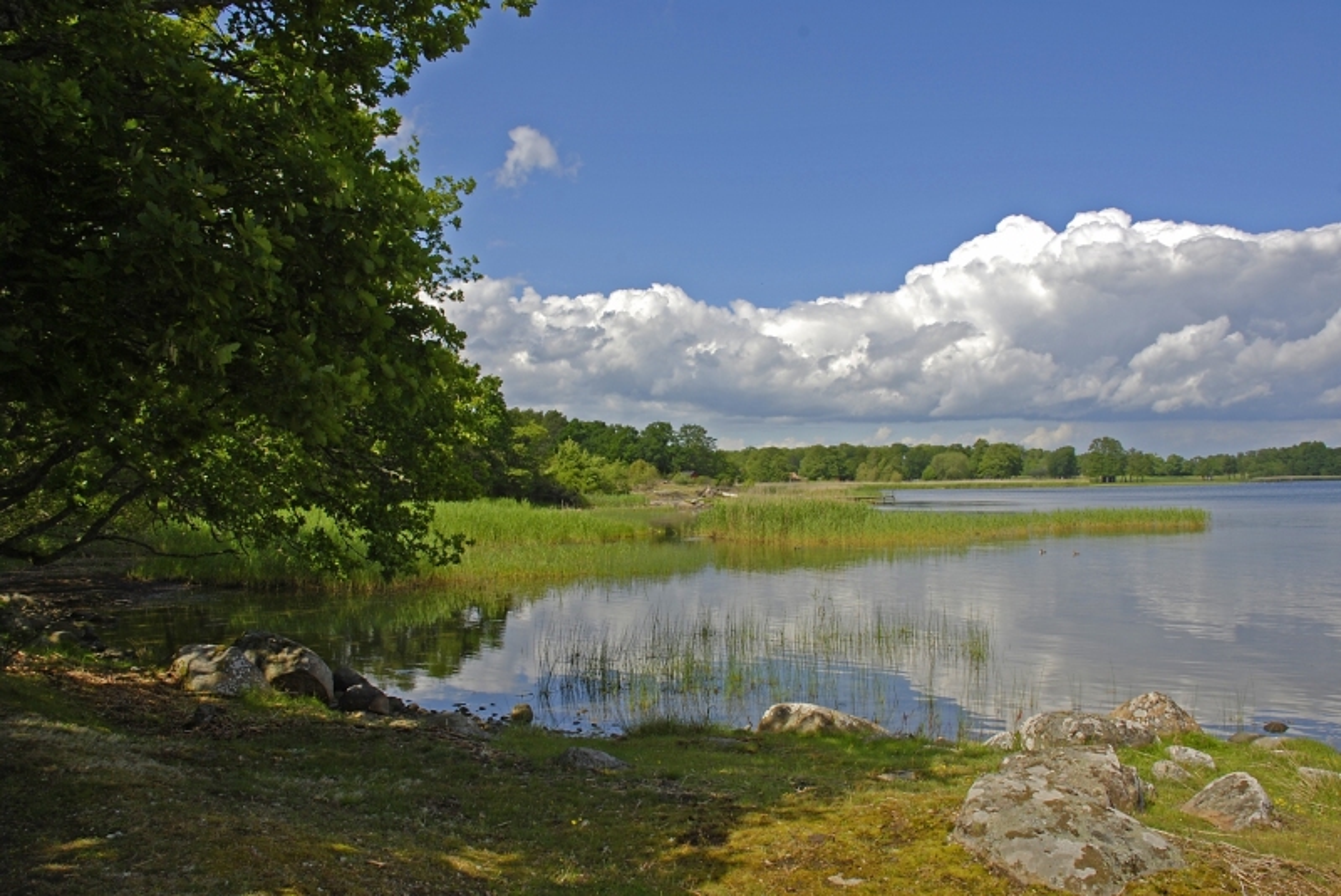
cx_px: 670
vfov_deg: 43.7
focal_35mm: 30
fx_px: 1118
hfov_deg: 61.9
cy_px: 448
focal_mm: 20
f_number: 13
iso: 100
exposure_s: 1/100
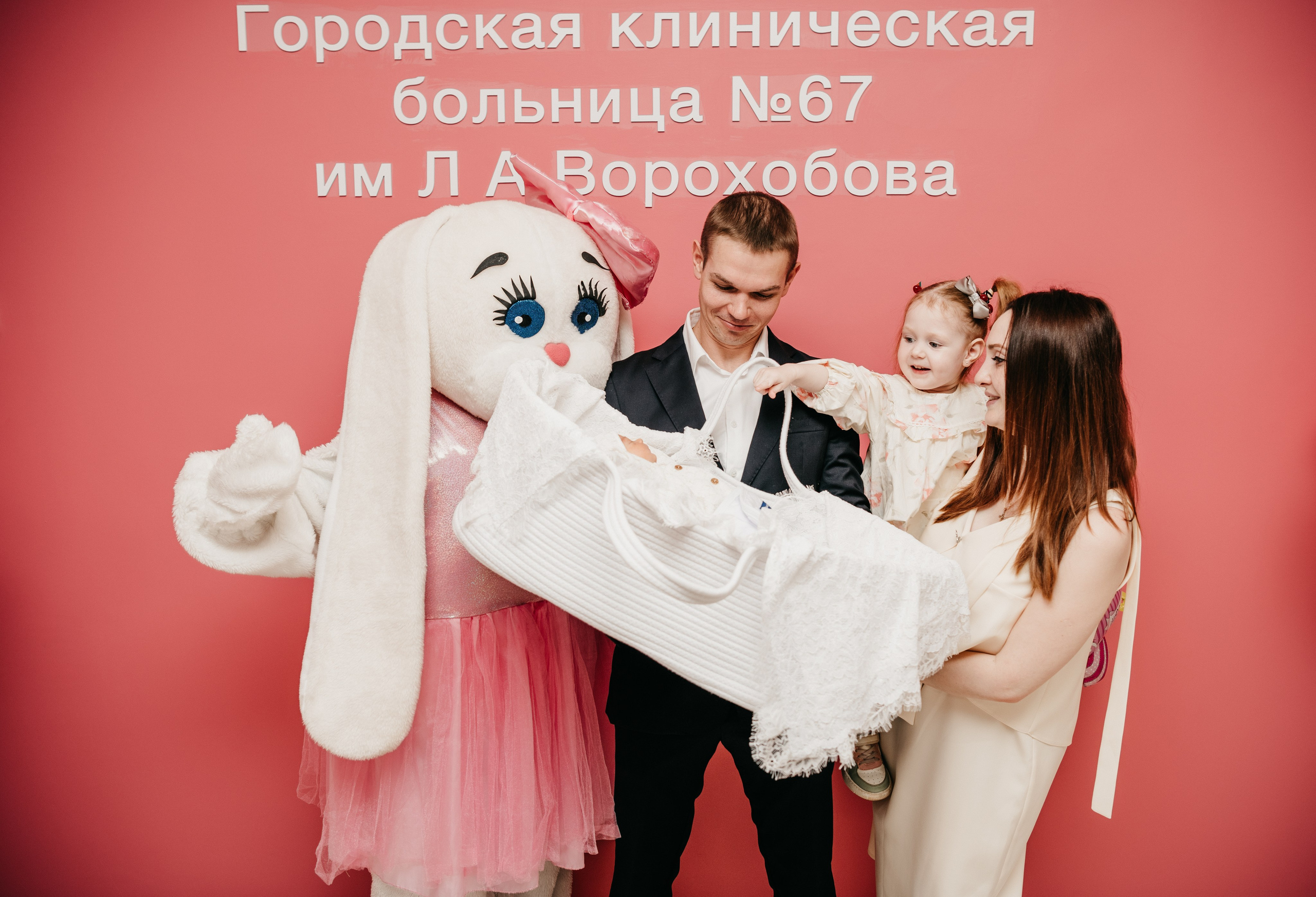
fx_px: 1194
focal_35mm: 32
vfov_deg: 41.2
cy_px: 444
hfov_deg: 57.7
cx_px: 679
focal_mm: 31
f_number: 4
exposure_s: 1/160
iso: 160
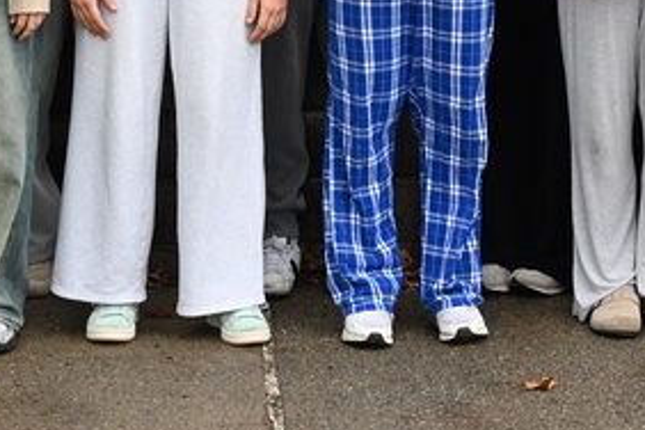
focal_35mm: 156
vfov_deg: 8.6
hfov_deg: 13.1
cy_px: -186
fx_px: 2795
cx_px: 519
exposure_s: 1/200
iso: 400
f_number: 4
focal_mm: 43
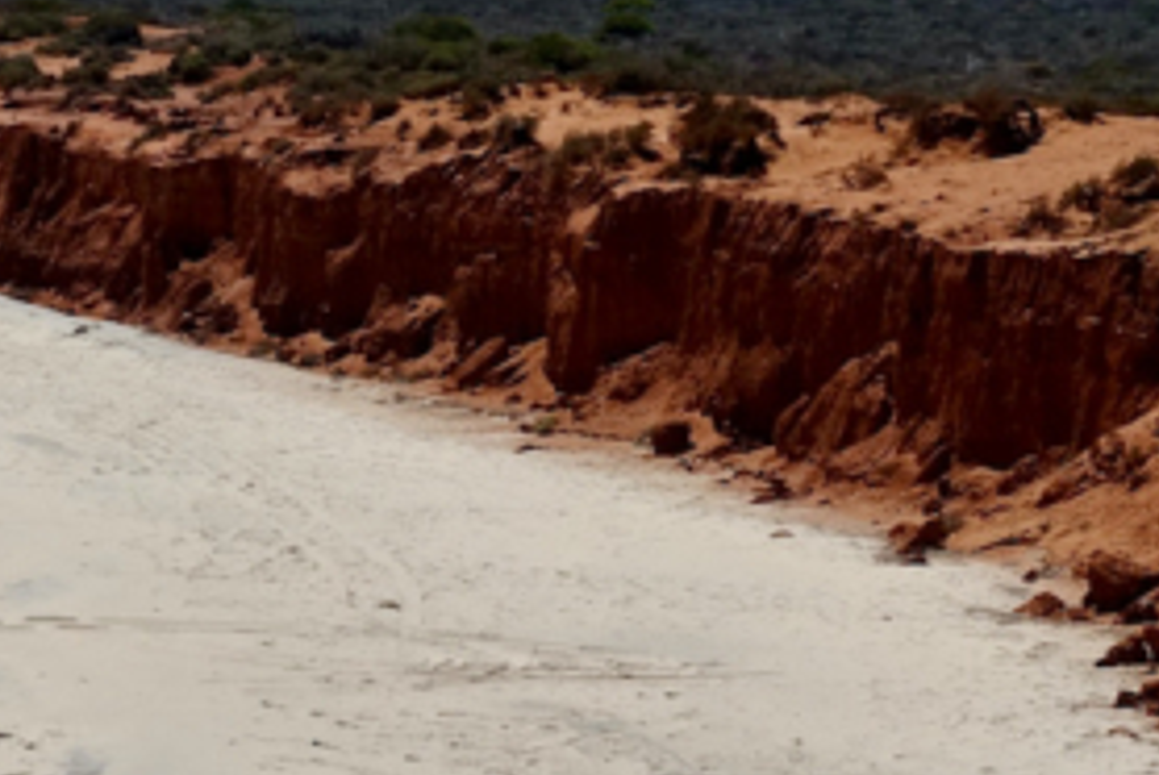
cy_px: 635
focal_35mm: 174
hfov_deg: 11.5
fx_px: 5608
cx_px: -367
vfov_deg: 7.9
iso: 125
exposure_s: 1/200
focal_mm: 17.06
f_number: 5.6
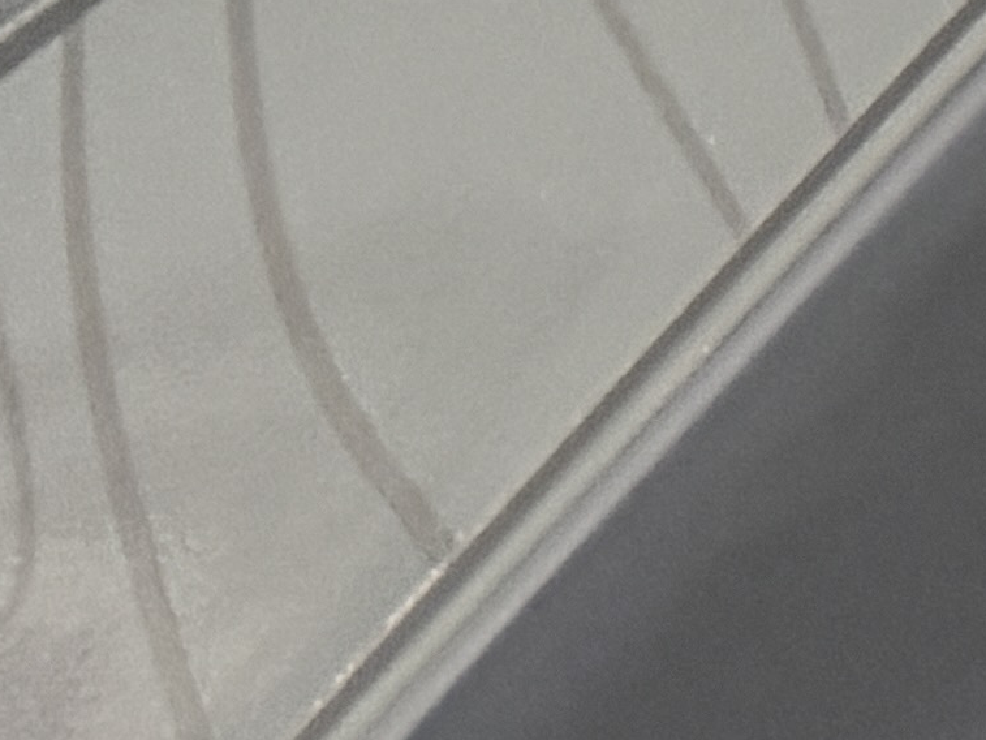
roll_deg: +0.1
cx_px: 3286
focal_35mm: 181
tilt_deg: -19.1
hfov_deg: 8.5
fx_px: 5156
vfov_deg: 7.6
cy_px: -1157
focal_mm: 6.76
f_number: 1.78
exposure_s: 1/60
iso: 400
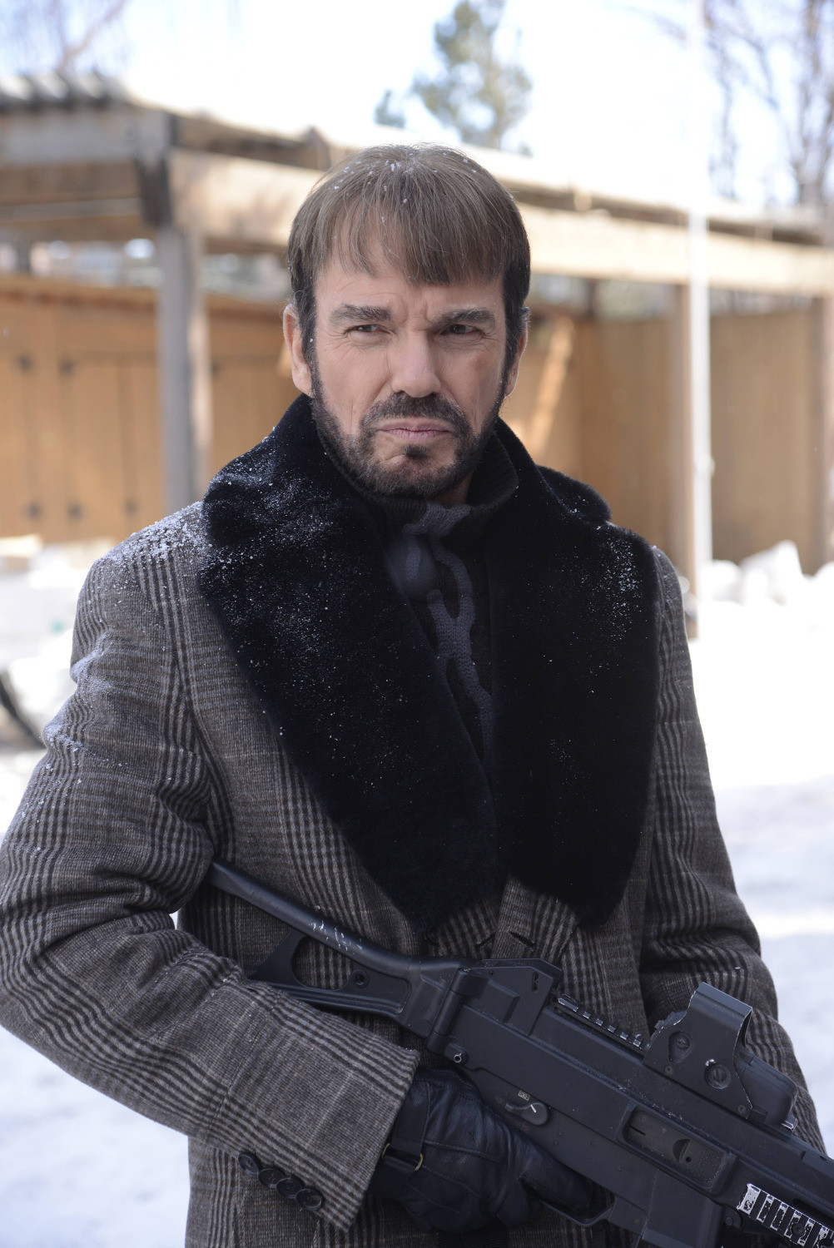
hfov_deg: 16.1
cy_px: 624
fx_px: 2949
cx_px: 417
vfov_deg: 23.9
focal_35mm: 85
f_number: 5
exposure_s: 1/400
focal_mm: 85
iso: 400
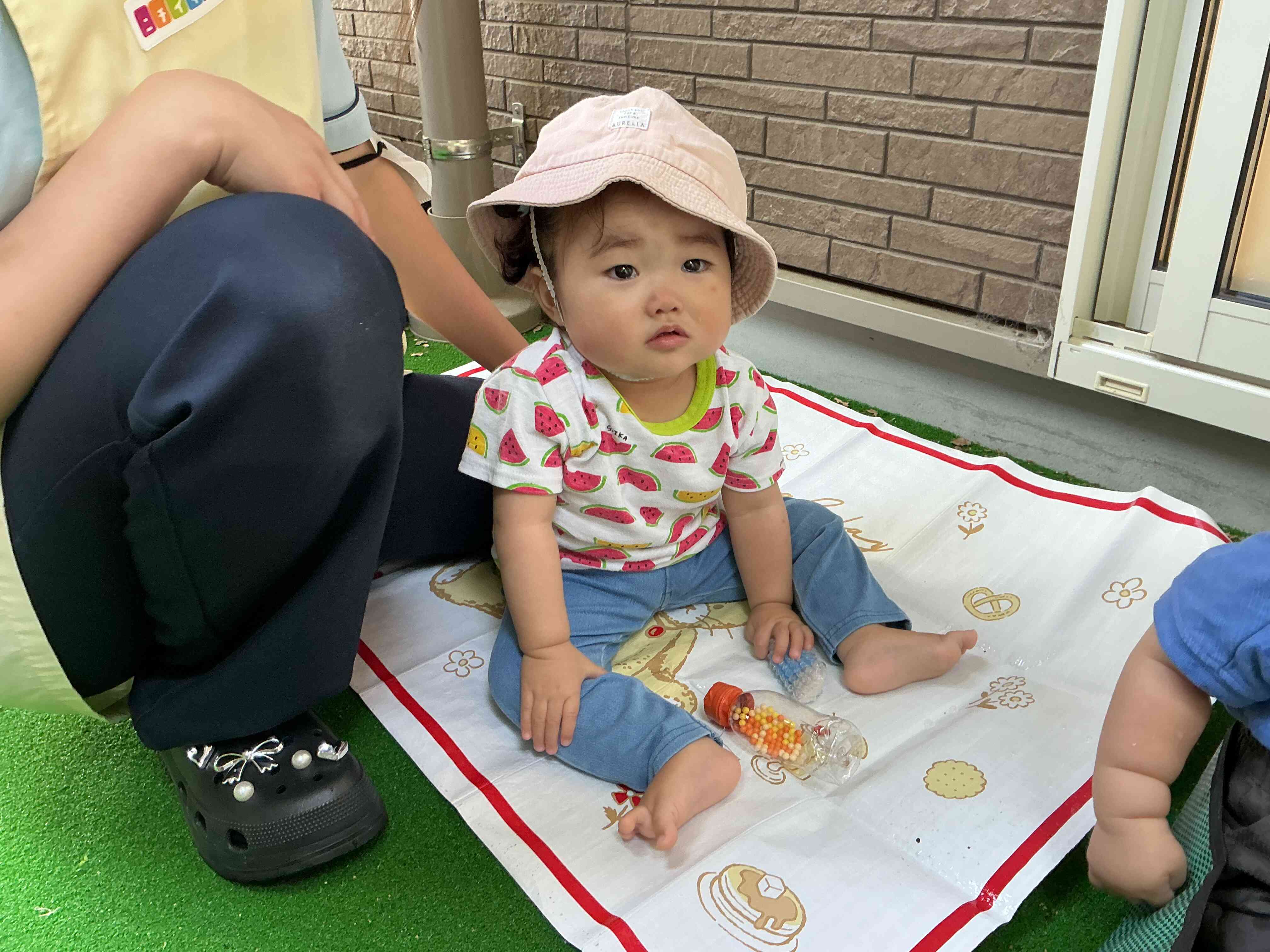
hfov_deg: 61.7
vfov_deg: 48.2
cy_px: 476
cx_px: 635
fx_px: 1064
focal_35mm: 29
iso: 64
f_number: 1.8
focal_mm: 3
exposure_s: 1/60
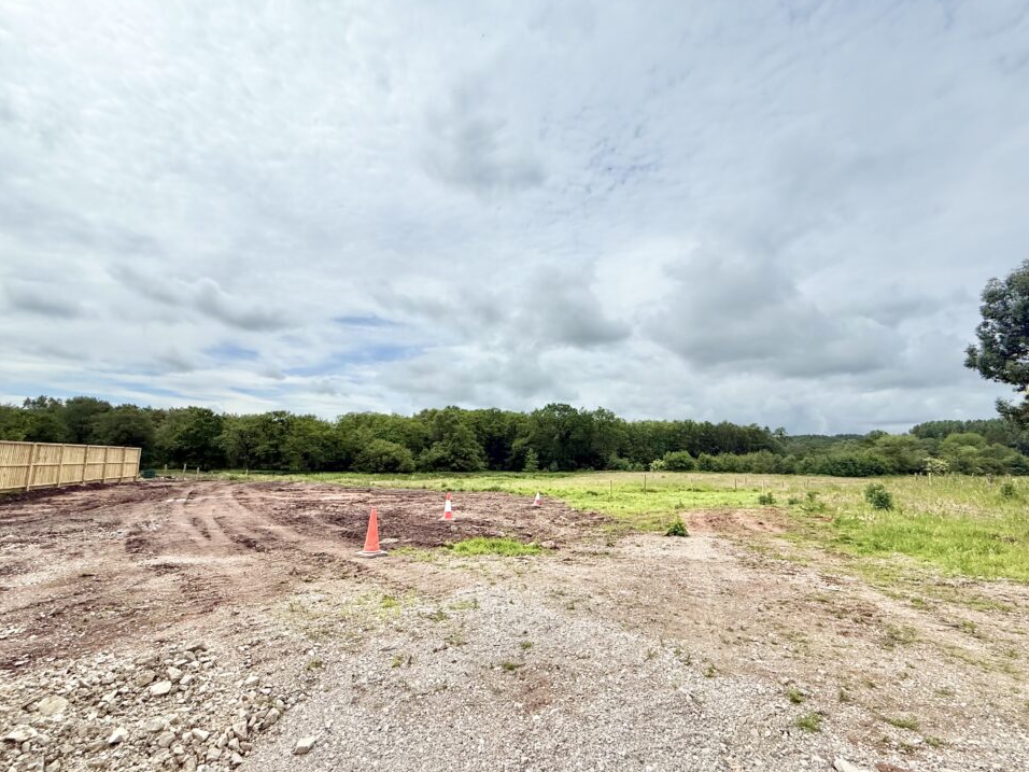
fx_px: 446
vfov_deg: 81.7
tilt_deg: +6.8
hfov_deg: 98.2
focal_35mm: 15
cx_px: 513
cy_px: 405
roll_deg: -1.7
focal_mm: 2.22
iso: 64
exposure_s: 1/6173
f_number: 2.2
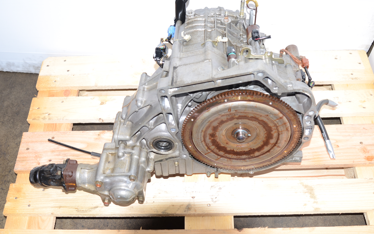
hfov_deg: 52.7
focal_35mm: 37
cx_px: 186
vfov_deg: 34.4
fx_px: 377
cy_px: 110
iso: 100
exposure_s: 1/60
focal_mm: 24
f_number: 4.5
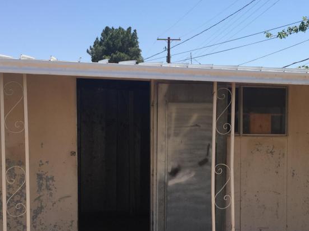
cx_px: 202
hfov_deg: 35.3
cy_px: 158
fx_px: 482
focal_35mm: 54
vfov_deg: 26.8
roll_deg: -0.2
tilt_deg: -3.1
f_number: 2.2
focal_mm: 4.15
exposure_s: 1/1522
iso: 32
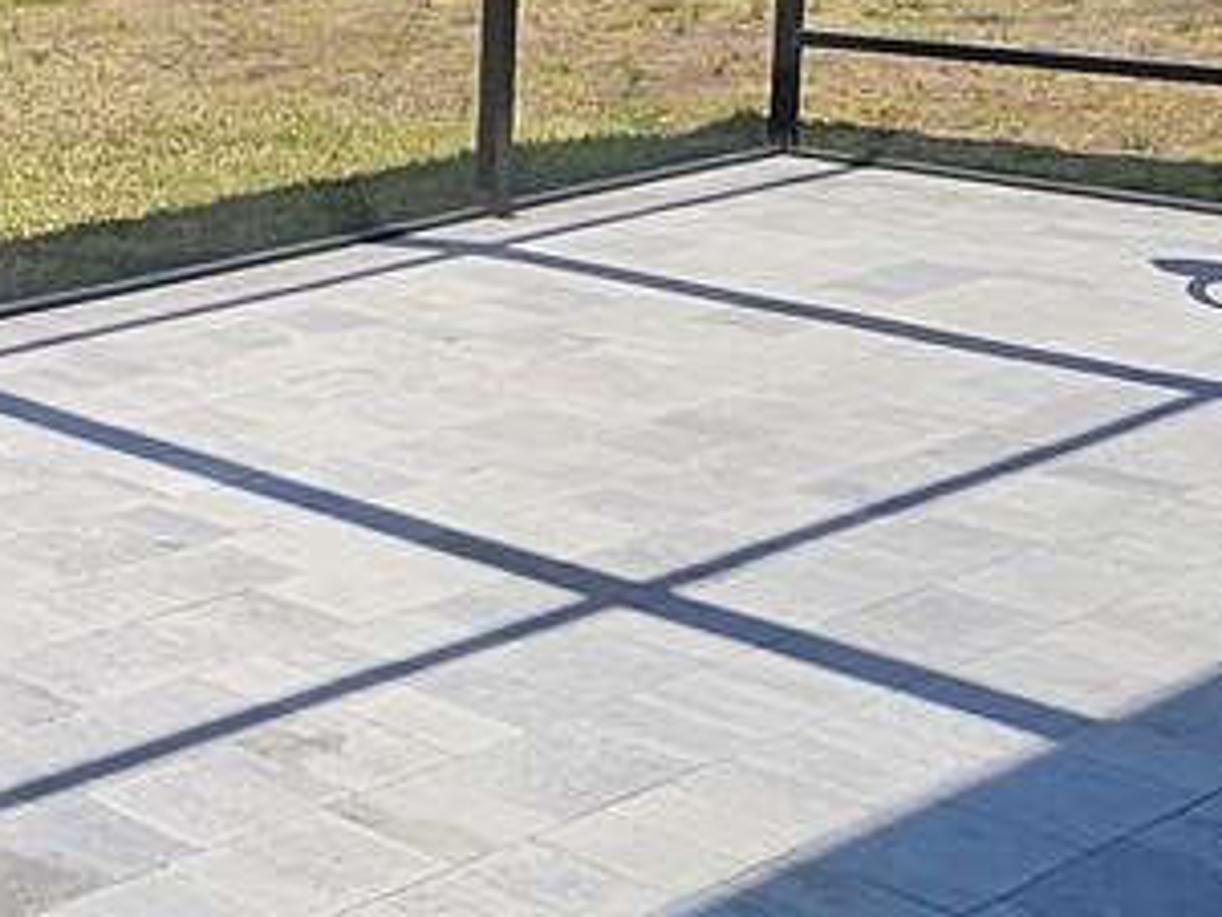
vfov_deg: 21.0
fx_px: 2437
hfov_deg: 24.1
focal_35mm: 69
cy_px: 170
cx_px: -438
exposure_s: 1/829
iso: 32
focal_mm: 1.7
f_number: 2.2
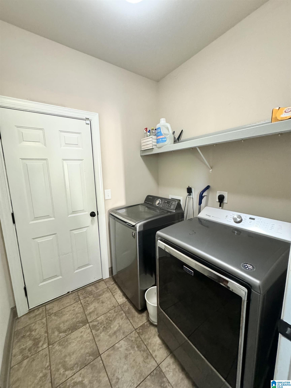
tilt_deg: -8.5
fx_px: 157
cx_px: 146
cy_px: 194
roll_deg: +1.2
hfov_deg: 85.7
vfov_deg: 102.1
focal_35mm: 14
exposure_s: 1/60
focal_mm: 2.22
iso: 640
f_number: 2.2
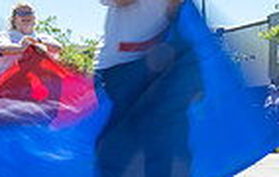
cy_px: -85
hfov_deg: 17.7
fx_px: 855
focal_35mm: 112
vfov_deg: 11.4
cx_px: 325
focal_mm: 24
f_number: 18
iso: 80
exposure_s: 1/20
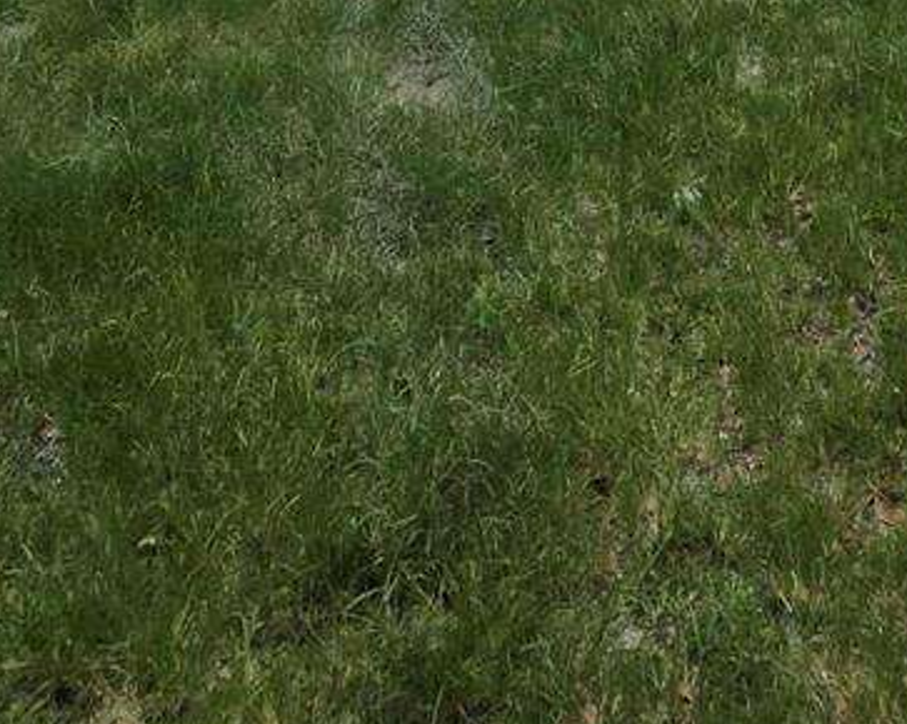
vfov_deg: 21.9
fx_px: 1127
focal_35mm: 42
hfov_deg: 43.0
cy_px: -584
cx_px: 630
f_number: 2.2
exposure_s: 1/2866
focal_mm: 2.2
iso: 50
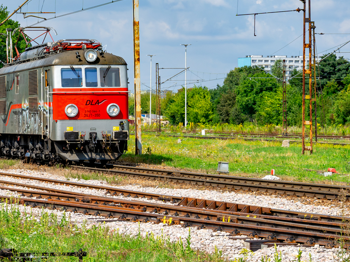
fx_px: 1618
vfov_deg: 9.3
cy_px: 61
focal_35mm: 160
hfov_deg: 12.1
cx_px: -33
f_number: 8
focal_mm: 50
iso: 125
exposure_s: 1/400
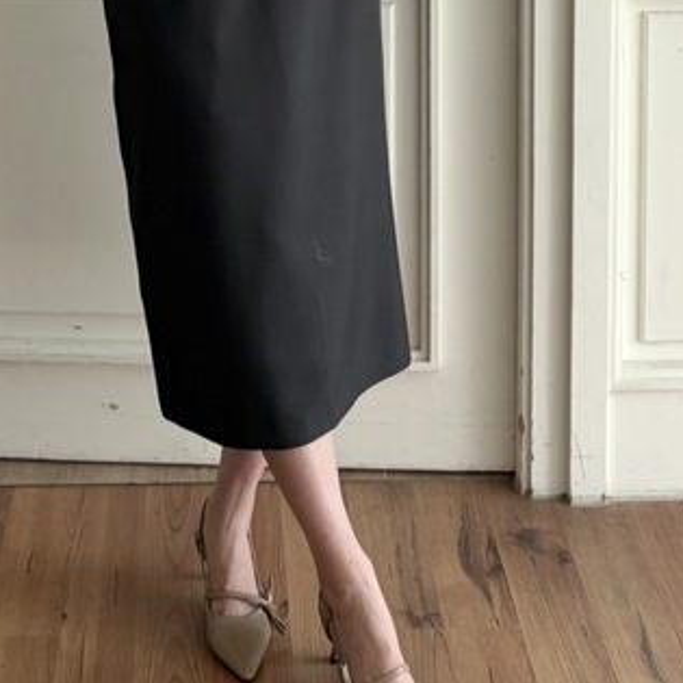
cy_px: -173
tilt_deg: -15.8
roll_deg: +0.7
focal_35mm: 73
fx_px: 1630
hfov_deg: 23.6
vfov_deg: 21.6
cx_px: 256
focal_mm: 5.96
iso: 80
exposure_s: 1/121
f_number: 1.6
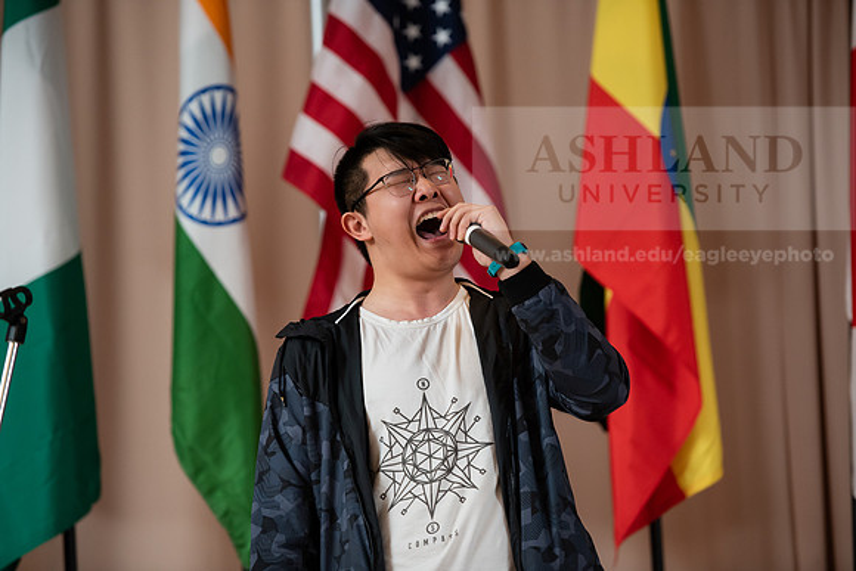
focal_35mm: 165
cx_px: 428
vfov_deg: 8.3
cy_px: 286
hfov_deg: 12.4
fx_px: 3924
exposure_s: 1/200
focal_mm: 165
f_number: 3.2
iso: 1600
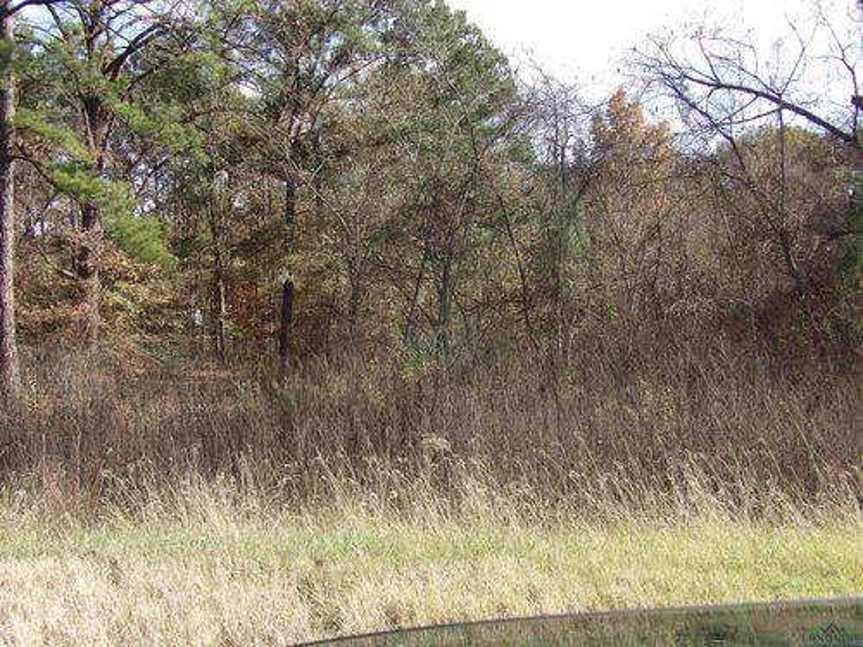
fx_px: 972
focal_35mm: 39
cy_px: 324
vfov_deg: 36.8
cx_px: 432
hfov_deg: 47.9
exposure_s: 1/342
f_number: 3.7
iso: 100
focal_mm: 7
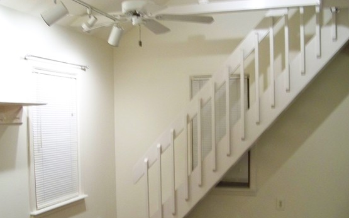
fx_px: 419
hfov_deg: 45.3
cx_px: 177
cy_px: 141
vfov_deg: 29.1
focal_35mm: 44
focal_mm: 5.85
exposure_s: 1/13
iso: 400
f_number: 2.8
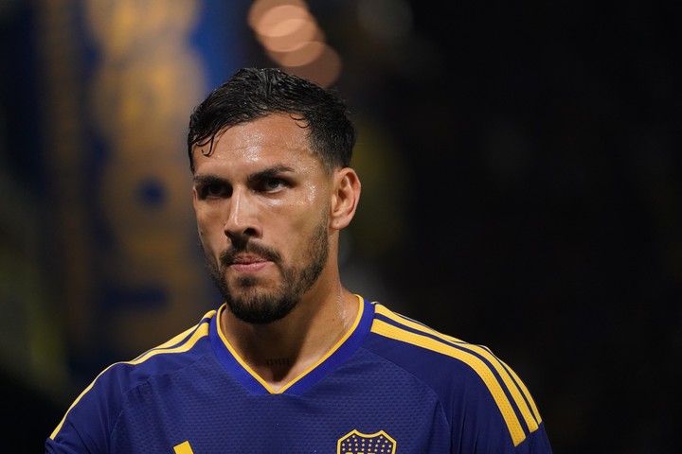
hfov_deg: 5.2
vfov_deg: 3.4
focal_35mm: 400
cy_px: 227
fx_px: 7577
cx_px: 341
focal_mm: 400
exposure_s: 1/2000
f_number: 5.6
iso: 6400
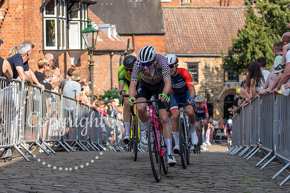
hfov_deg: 18.7
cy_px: 53
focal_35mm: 109
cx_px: 121
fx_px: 878
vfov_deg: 12.5
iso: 100
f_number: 2.8
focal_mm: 63
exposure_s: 1/1250
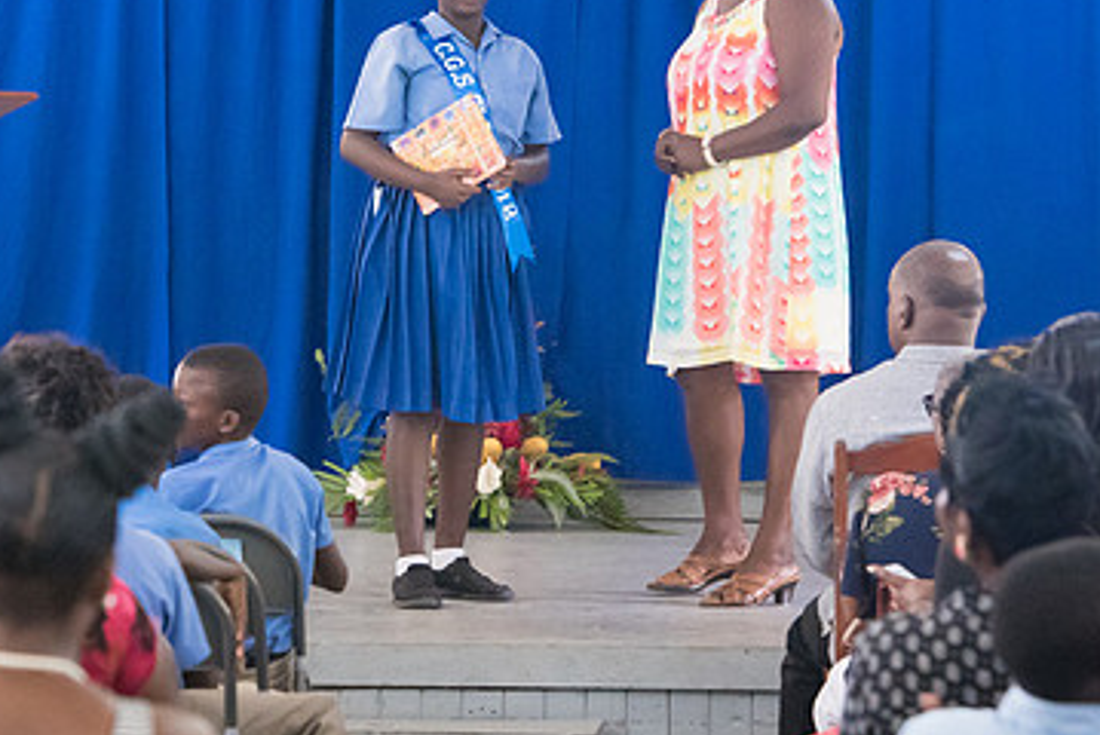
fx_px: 6422
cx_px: 475
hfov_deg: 9.8
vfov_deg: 6.5
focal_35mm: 210
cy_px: 179
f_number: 6.3
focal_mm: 130
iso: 16000
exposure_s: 1/200
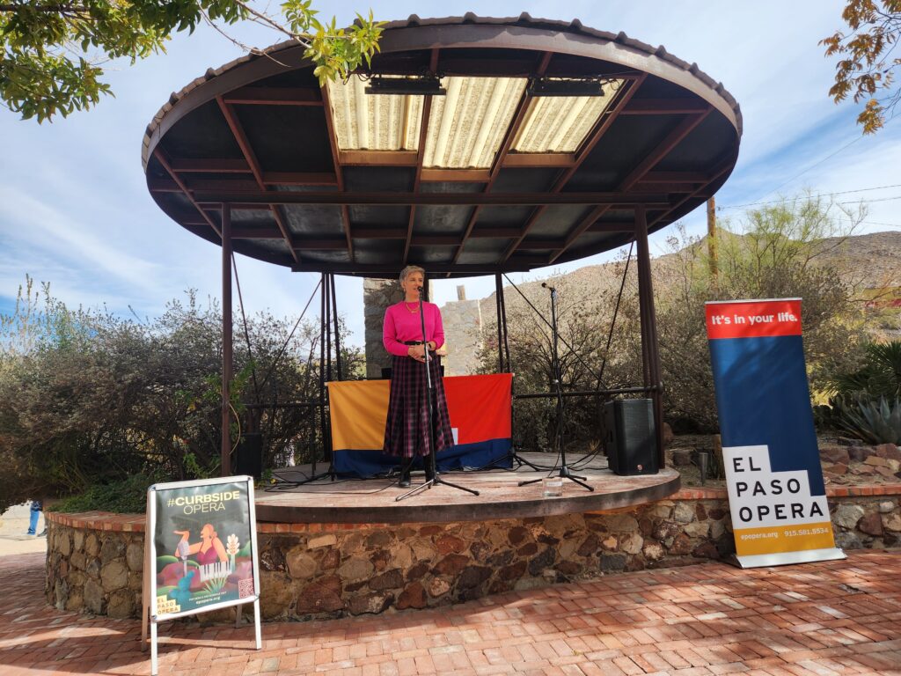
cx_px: 450
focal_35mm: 23
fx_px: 599
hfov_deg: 73.9
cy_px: 338
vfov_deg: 58.9
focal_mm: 5.4
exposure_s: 1/1044
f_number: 1.8
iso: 20
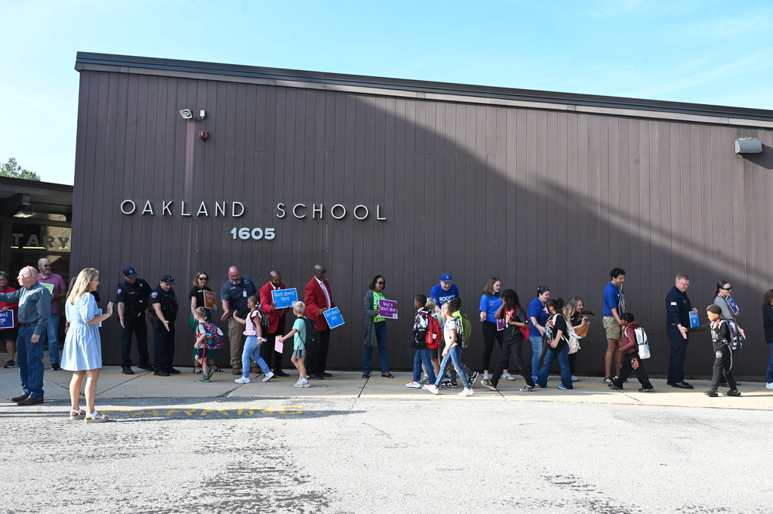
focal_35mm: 30
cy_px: 257
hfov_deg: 61.1
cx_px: 386
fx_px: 654
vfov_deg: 42.9
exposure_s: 1/320
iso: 800
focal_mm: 30.5
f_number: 10
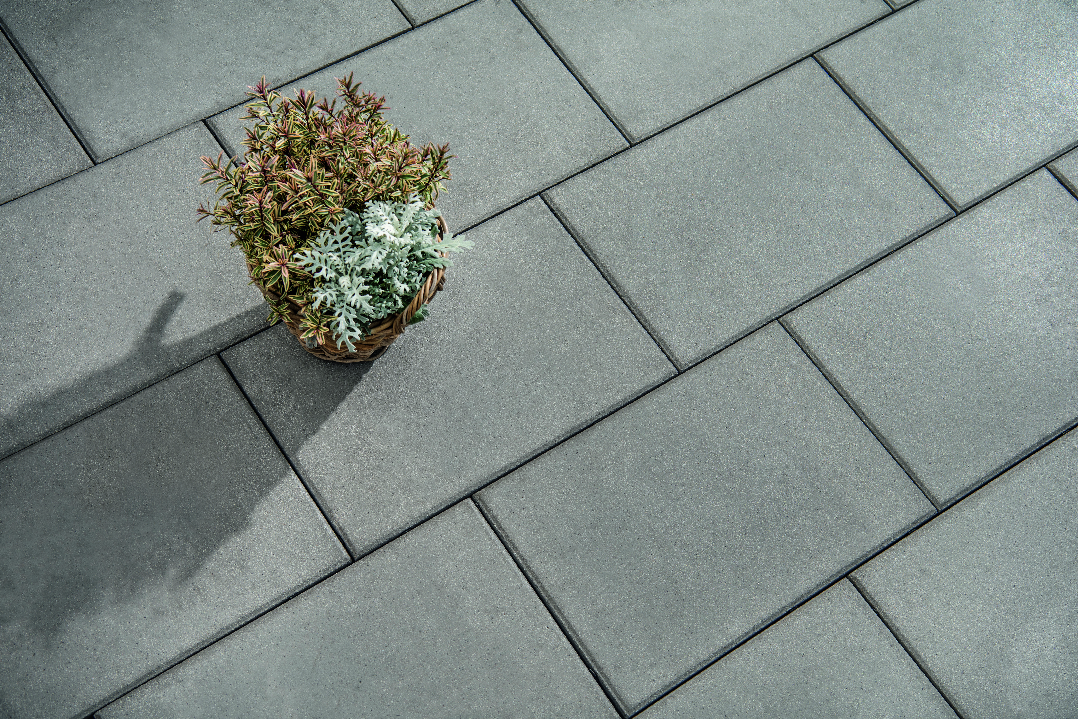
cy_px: 360
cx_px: 539
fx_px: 1558
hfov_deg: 38.2
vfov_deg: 26.0
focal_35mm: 52
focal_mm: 52
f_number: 5.6
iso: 160
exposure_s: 1/250
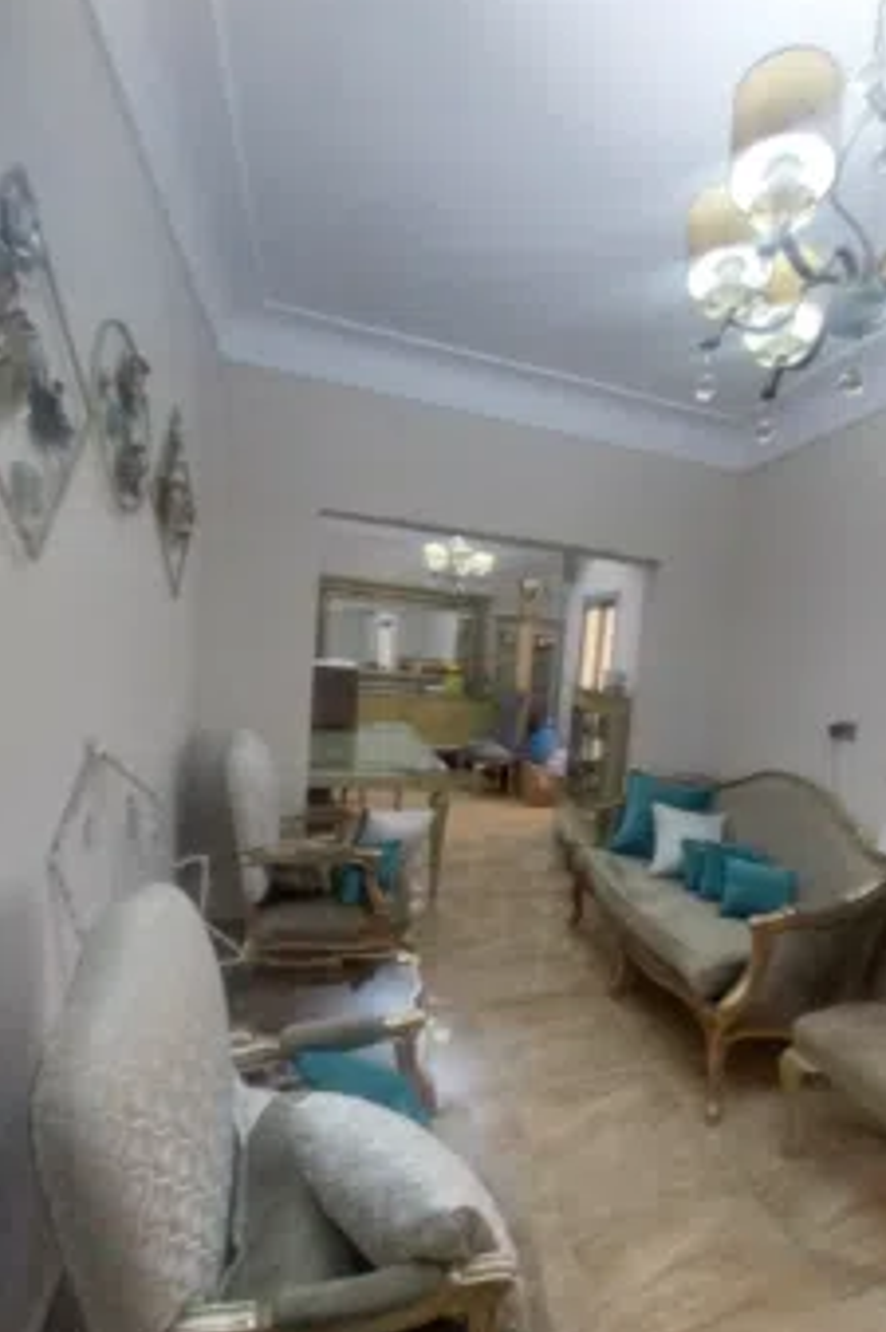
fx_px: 591
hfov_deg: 71.6
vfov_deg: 96.6
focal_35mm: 16
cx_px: 587
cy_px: 713
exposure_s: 1/33
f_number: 2.2
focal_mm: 1.3
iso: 160
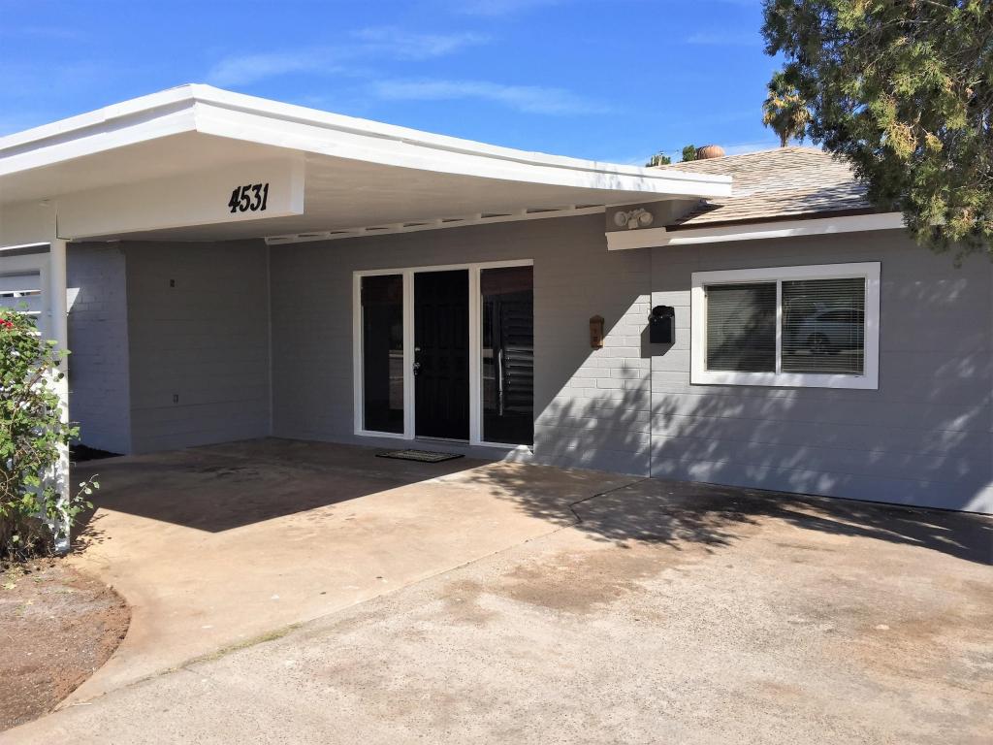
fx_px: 832
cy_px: 372
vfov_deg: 48.2
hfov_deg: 61.7
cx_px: 496
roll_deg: +0.1
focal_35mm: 29
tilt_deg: -2.5
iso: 32
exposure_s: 1/2083
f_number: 2.2
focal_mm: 4.15
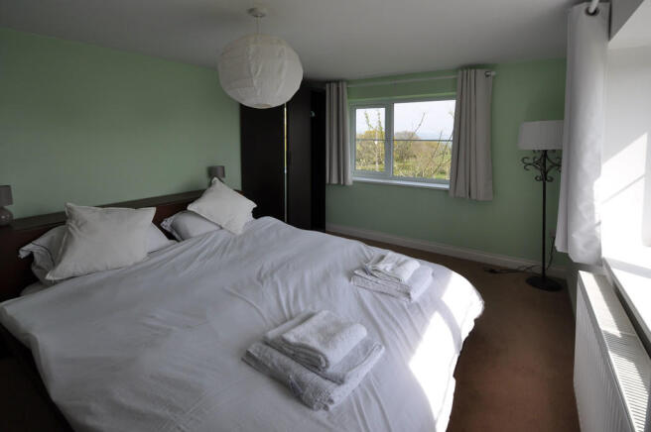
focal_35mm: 15
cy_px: 216
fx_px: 271
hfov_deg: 100.4
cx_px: 326
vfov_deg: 77.2
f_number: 7.1
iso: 200
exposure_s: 1/200
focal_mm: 10
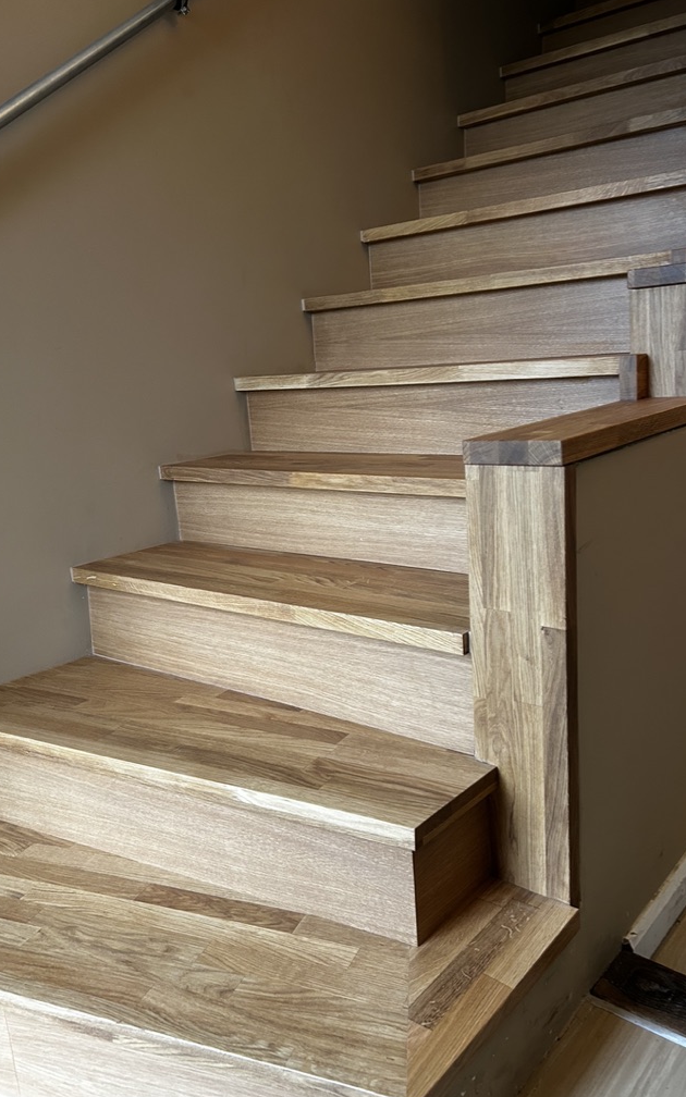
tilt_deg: -14.1
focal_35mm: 28
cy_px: 550
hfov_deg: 44.4
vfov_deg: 66.5
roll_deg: +4.3
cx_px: 387
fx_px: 838
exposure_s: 1/50
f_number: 1.5
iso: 250
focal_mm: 5.7
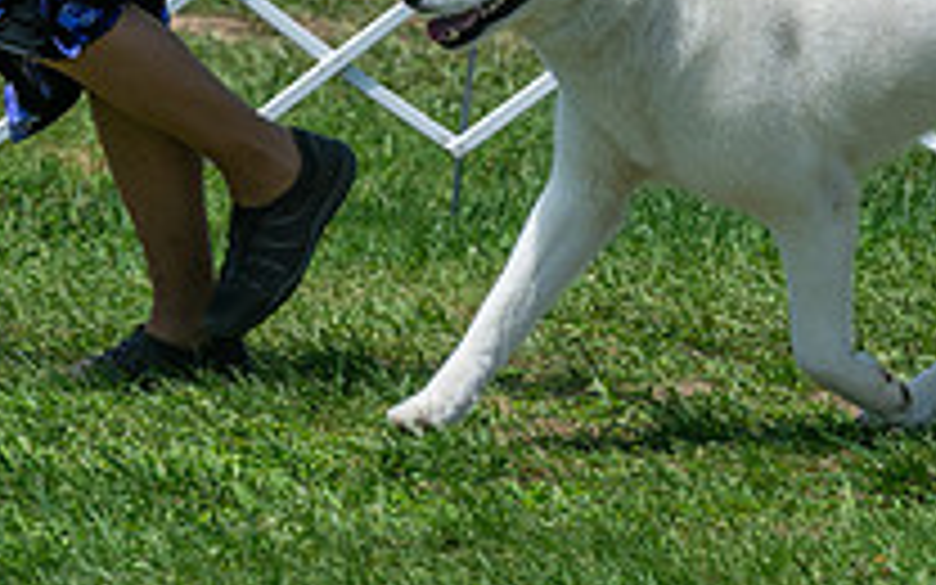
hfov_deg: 3.7
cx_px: 545
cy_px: -359
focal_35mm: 565
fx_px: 14413
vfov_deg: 2.3
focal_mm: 162
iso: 125
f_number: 5.6
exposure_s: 1/1000
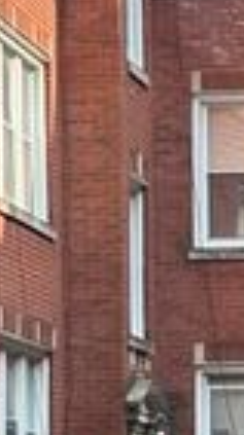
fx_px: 3092
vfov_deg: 8.0
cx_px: 528
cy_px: 421
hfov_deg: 4.4
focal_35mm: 268
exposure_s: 1/607
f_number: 1.6
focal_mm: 5.96
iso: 50
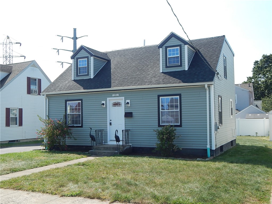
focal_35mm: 38
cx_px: 136
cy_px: 102
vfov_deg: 37.7
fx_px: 299
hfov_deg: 49.0
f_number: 3.4
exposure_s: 1/800
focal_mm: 6.8
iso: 125
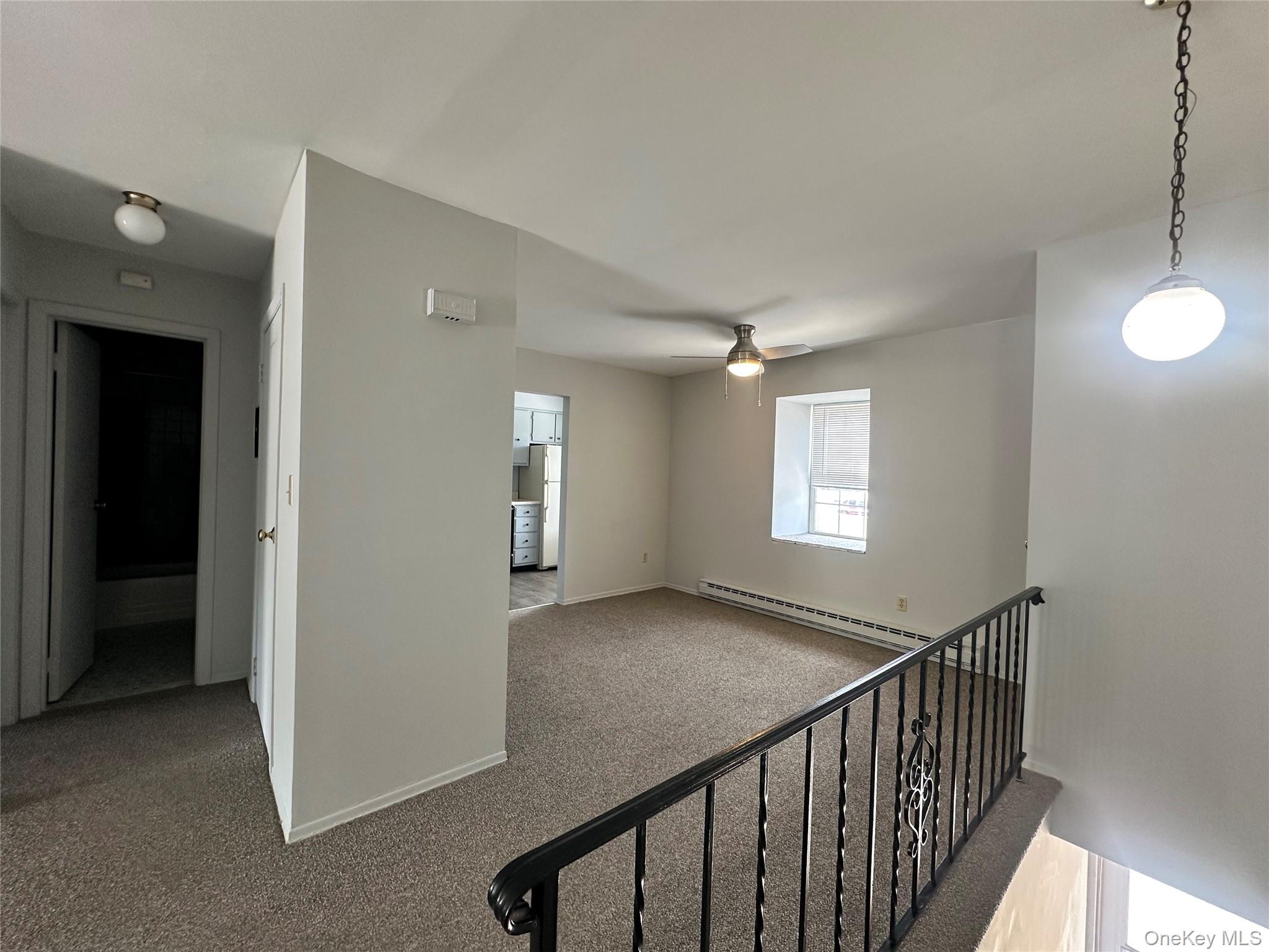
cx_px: 634
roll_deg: -2.1
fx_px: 513
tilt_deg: +0.0
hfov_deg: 102.1
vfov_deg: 85.7
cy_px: 476
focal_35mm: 14
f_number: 2.2
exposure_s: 1/60
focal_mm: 2.22
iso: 160
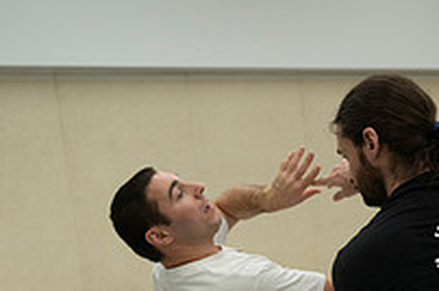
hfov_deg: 23.3
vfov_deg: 14.5
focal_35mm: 87
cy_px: 450
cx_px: 294
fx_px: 1059
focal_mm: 39
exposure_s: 1/400
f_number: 4
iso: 2200
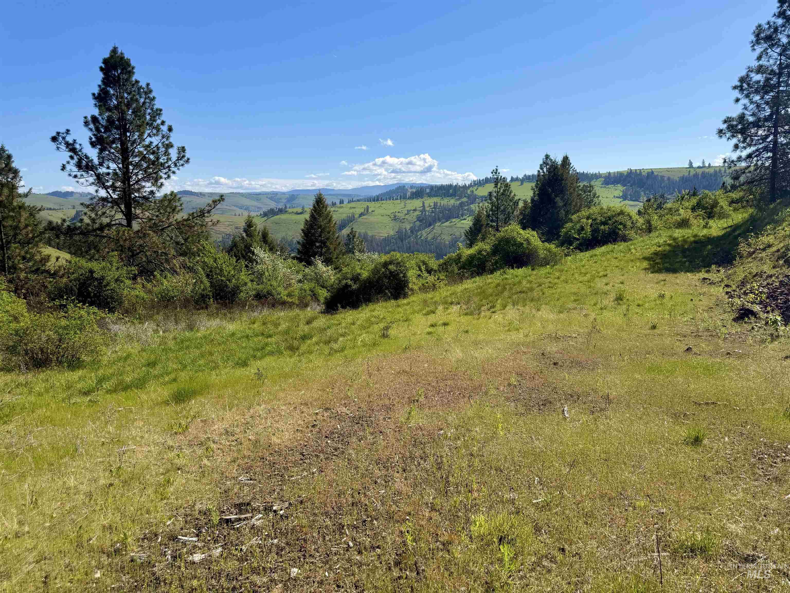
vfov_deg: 56.8
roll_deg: +1.4
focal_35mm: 24
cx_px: 395
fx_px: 548
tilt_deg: -8.9
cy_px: 296
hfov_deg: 71.6
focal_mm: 6.76
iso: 80
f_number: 1.78
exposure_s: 1/5714
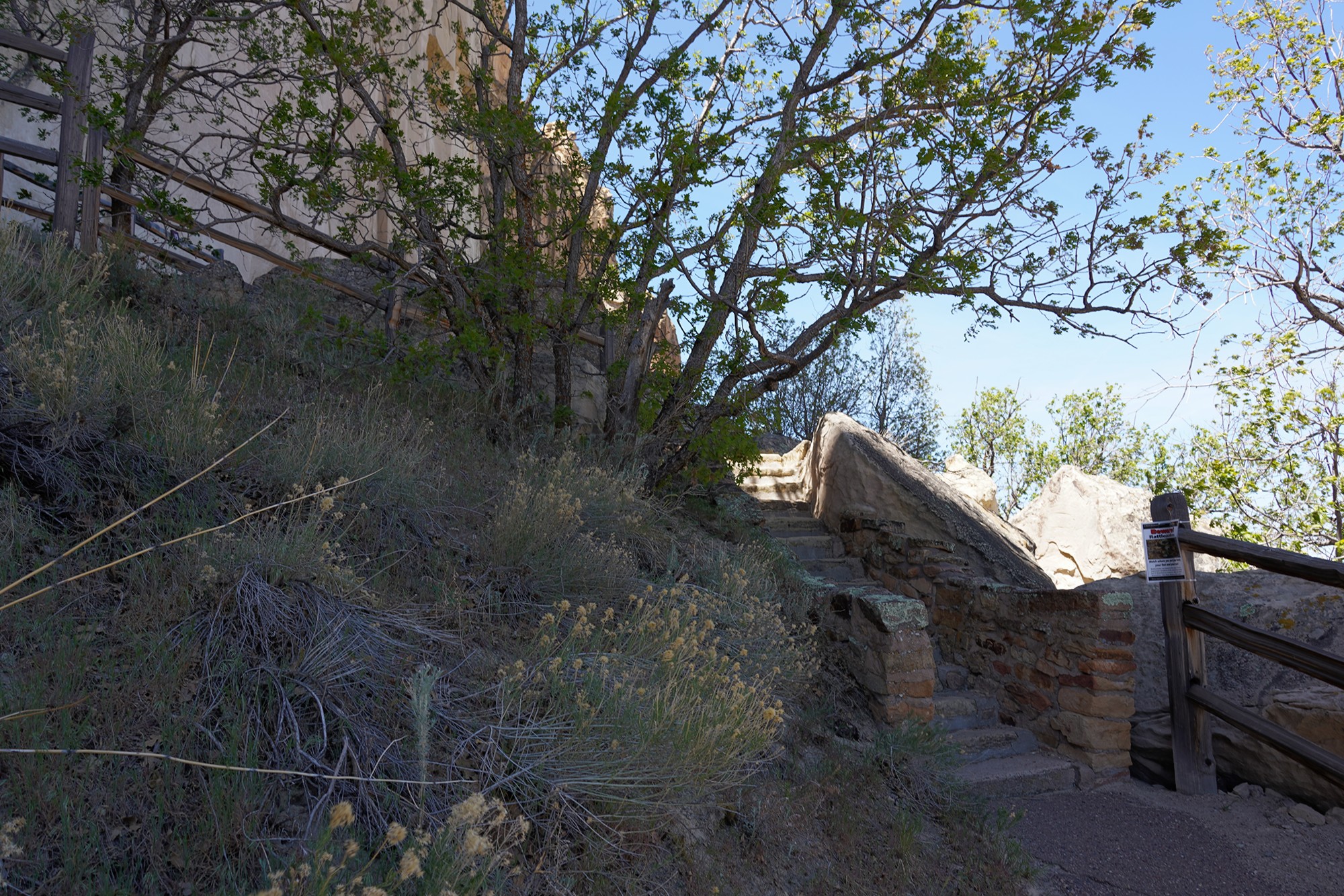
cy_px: 448
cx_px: 672
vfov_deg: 46.4
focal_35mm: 28
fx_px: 1045
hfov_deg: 65.5
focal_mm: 28
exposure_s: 1/80
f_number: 8
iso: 100
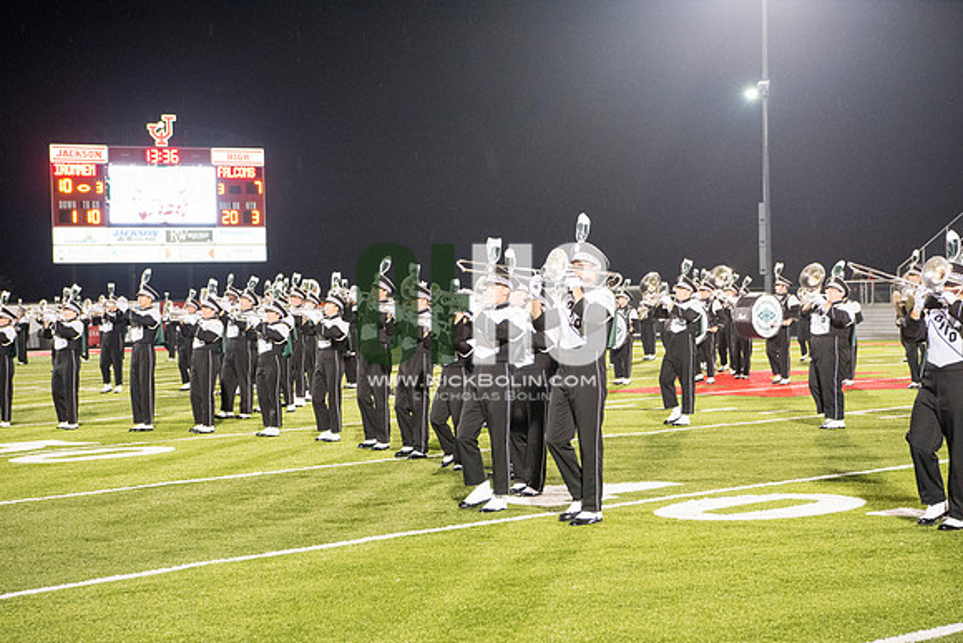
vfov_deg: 19.5
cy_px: 322
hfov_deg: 28.8
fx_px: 1873
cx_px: 482
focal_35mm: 70
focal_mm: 70
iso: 5000
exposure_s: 1/125
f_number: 5.6
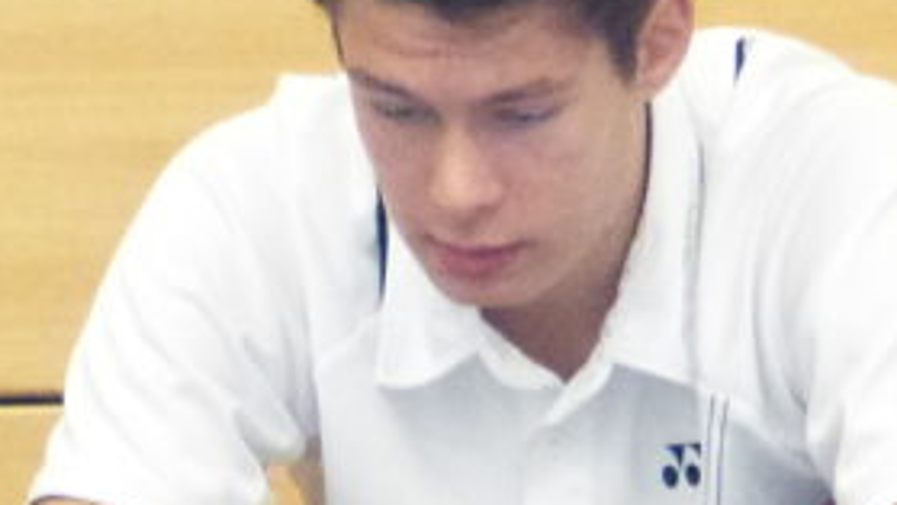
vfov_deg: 0.5
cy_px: 544
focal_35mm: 2399
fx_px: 57065
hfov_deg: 0.9
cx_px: 116
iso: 1600
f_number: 2.8
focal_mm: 108
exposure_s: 1/100
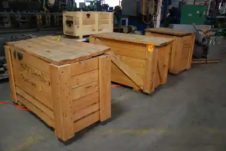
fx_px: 198
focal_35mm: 32
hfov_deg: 59.4
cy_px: 76
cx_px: 113
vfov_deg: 41.8
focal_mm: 21
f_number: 3.8
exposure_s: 1/30
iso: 720
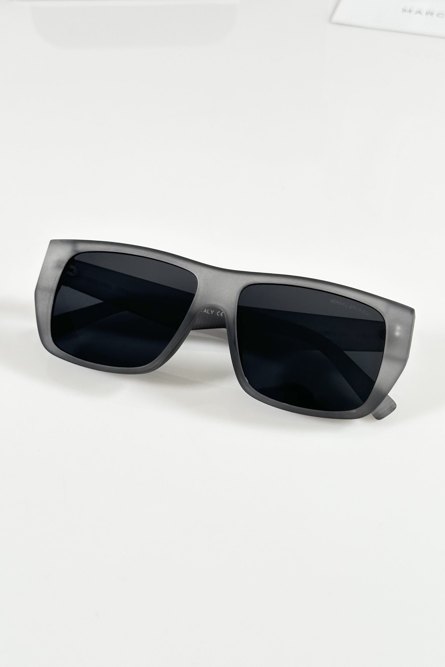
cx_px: 219
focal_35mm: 50
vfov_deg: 39.6
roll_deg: +1.5
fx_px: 927
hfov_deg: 27.0
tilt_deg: -44.1
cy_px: 334
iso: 80
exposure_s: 1/113
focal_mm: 6.86
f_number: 1.78
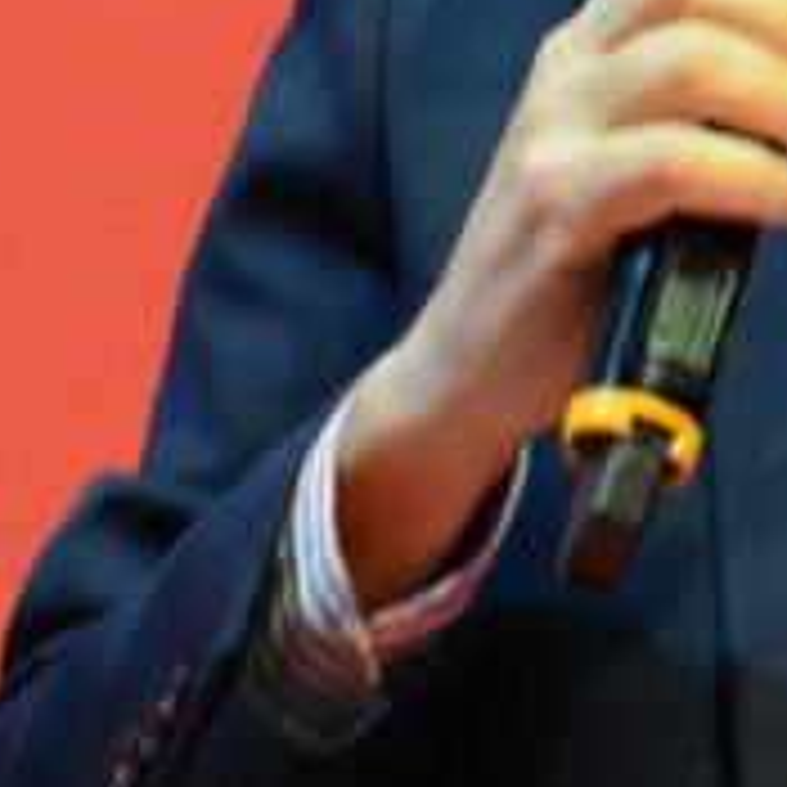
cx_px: 1003
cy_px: -65
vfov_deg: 2.8
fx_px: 16346
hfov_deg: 2.8
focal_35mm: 635
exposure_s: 1/125
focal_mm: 85
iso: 3600
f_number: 5.6
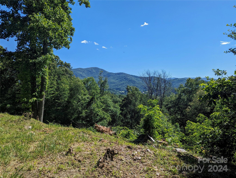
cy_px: 89
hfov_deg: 71.5
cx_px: 118
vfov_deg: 56.9
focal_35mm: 24
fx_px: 164
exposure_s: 1/2096
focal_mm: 6.81
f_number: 1.85
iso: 49
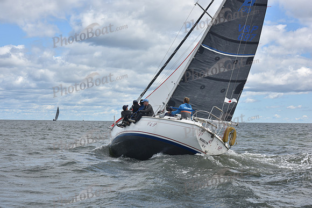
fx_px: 607
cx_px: 156
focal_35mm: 70
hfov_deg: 28.8
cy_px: 104
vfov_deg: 19.5
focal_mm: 70
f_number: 10
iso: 250
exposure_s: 1/800
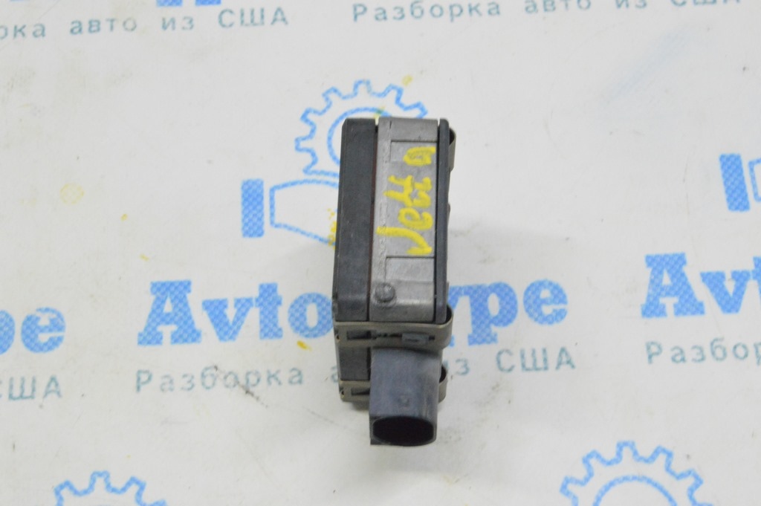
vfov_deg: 21.5
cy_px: 253
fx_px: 1331
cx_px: 380
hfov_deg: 31.9
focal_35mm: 63
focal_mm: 42
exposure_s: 1/20
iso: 6400
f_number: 20
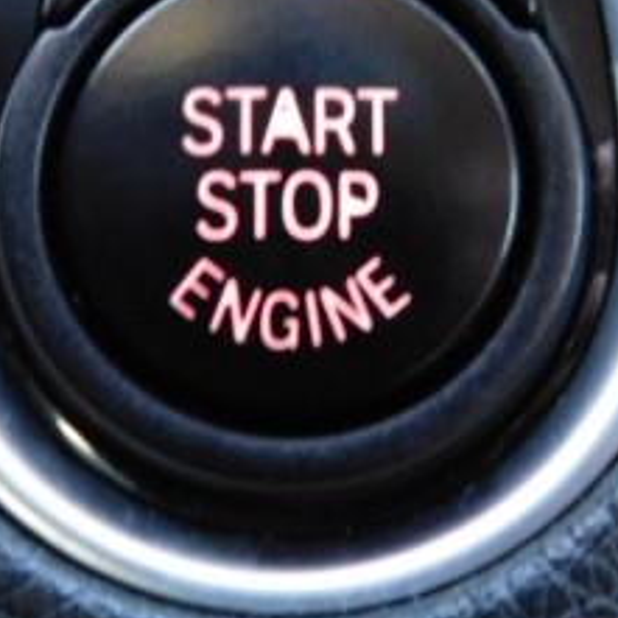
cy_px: 280
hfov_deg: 29.0
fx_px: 1192
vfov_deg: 29.1
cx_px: 347
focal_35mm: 59
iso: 500
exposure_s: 1/15
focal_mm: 4
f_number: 3
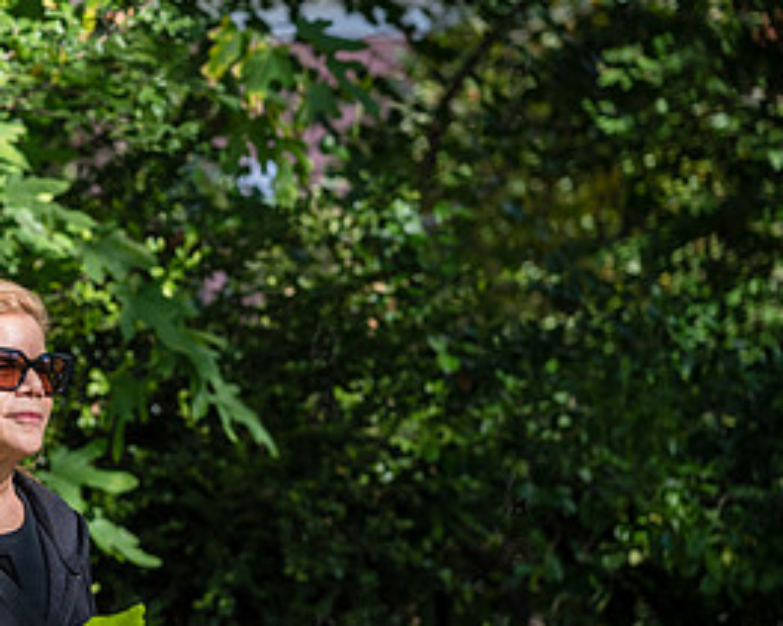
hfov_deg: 7.5
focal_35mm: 256
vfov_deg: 6.0
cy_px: 387
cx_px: -273
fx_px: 5930
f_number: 4
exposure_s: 1/400
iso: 160
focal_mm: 100
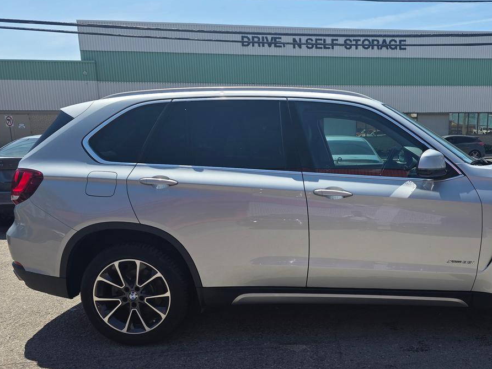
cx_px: 347
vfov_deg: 42.6
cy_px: 235
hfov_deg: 53.7
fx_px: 469
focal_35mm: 33
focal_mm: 6.3
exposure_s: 1/4889
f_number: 1.7
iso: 80
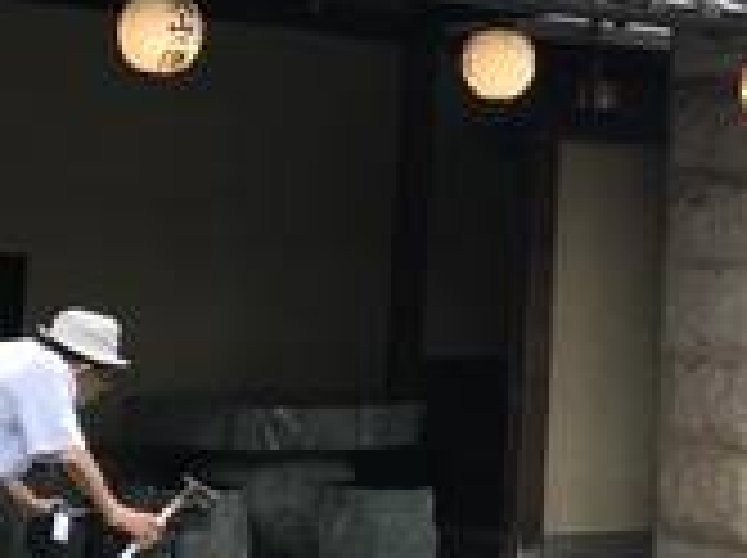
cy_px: -90
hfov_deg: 18.0
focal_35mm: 108
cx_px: 644
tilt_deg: +10.1
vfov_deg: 13.3
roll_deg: -0.5
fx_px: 2327
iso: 32
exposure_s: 1/120
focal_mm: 3.99
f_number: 1.8
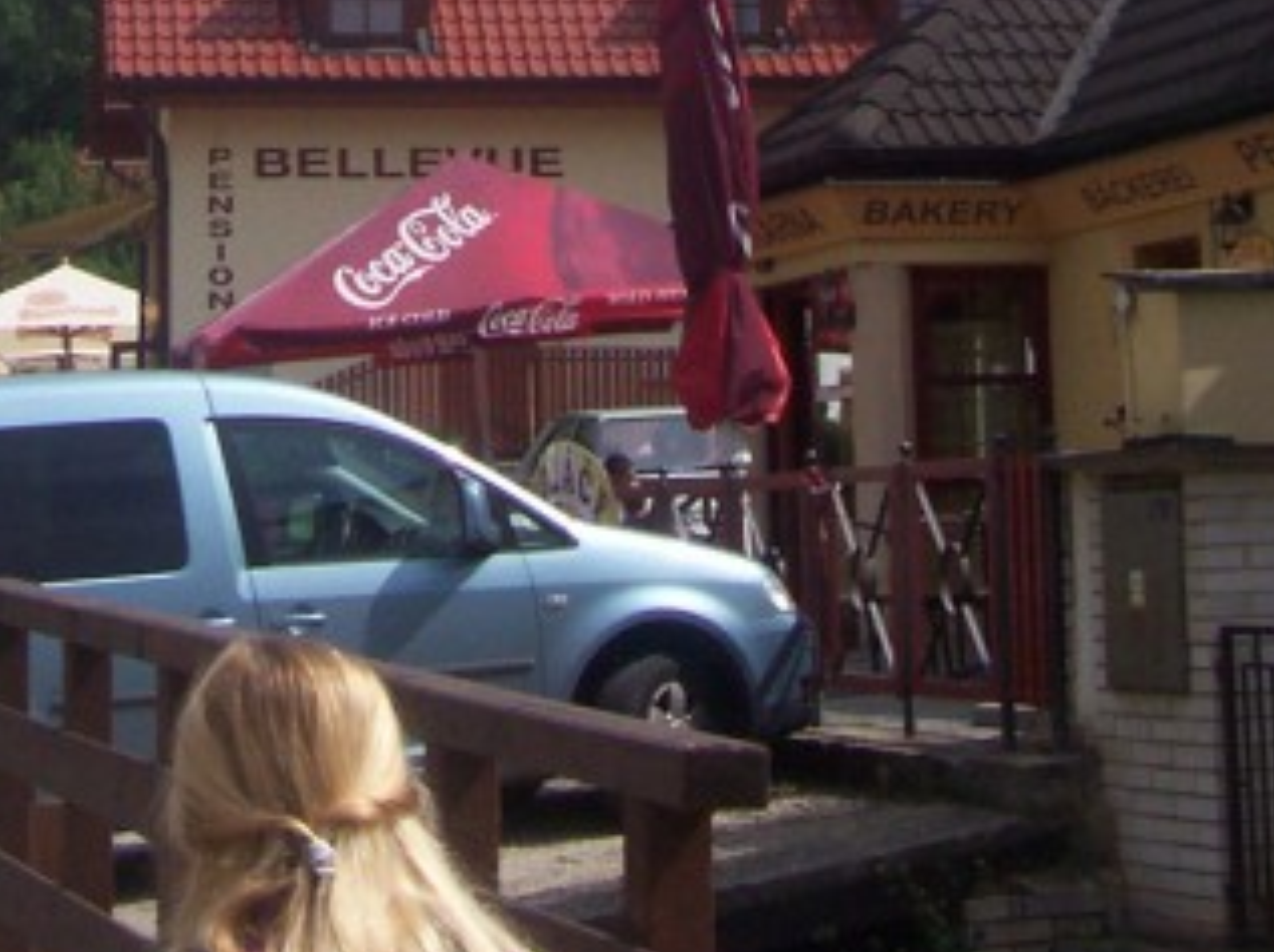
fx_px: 4044
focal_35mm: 110
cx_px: 567
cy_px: -530
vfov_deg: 12.7
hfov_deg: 17.9
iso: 80
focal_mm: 5.6
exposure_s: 1/531
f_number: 5.1
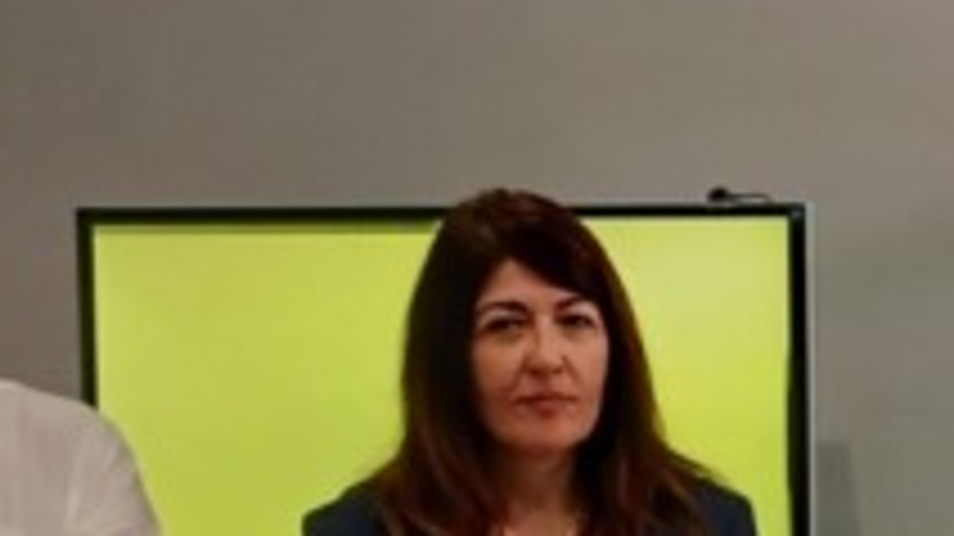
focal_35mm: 171
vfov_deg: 7.0
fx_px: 4323
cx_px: 963
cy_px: 617
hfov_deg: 12.4
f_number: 1.8
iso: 80
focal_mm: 3.98
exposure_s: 1/50
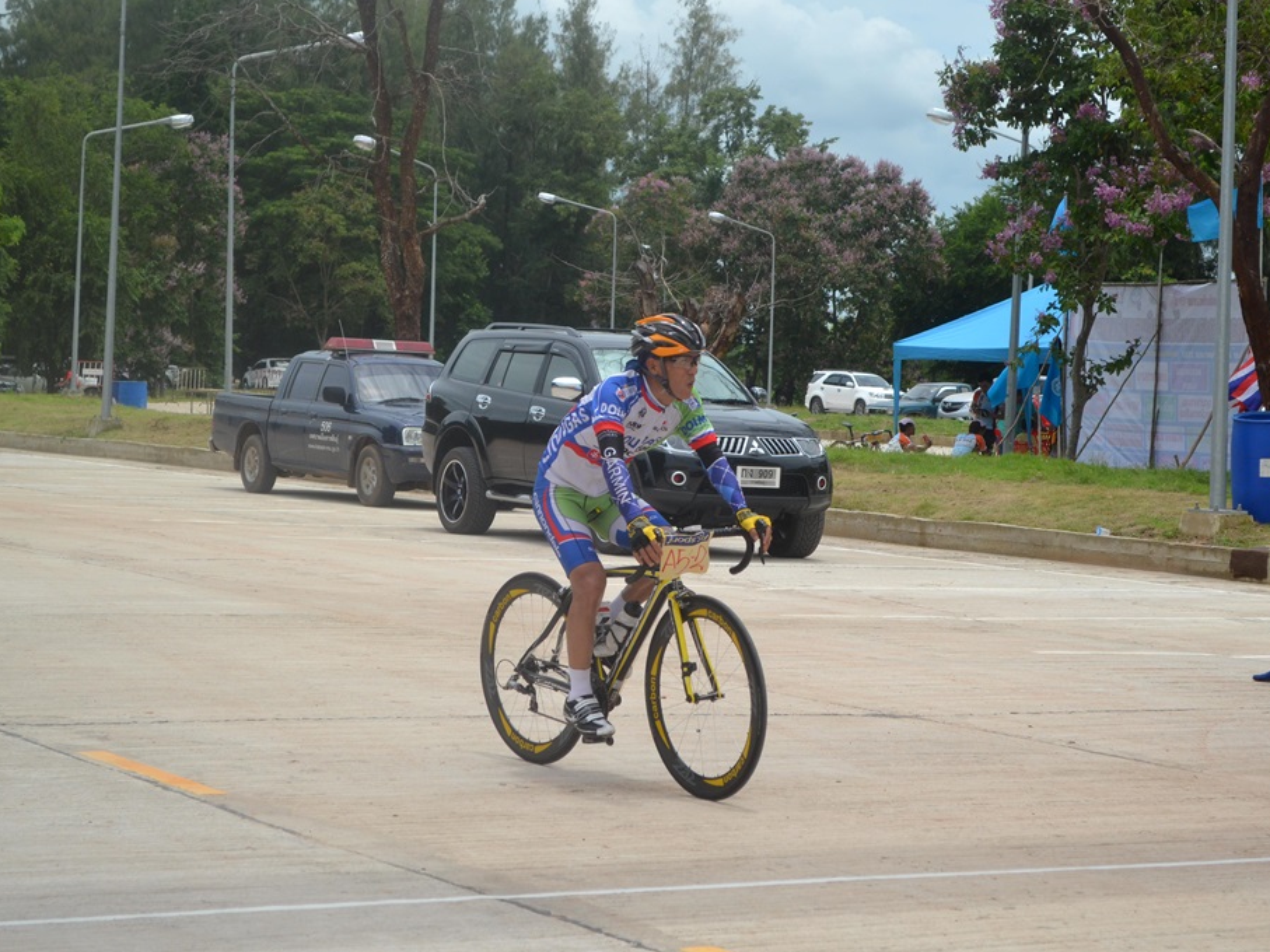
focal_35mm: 90
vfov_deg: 16.5
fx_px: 3285
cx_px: 664
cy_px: 477
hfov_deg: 21.9
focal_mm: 55
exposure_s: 1/1600
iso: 400
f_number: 6.3
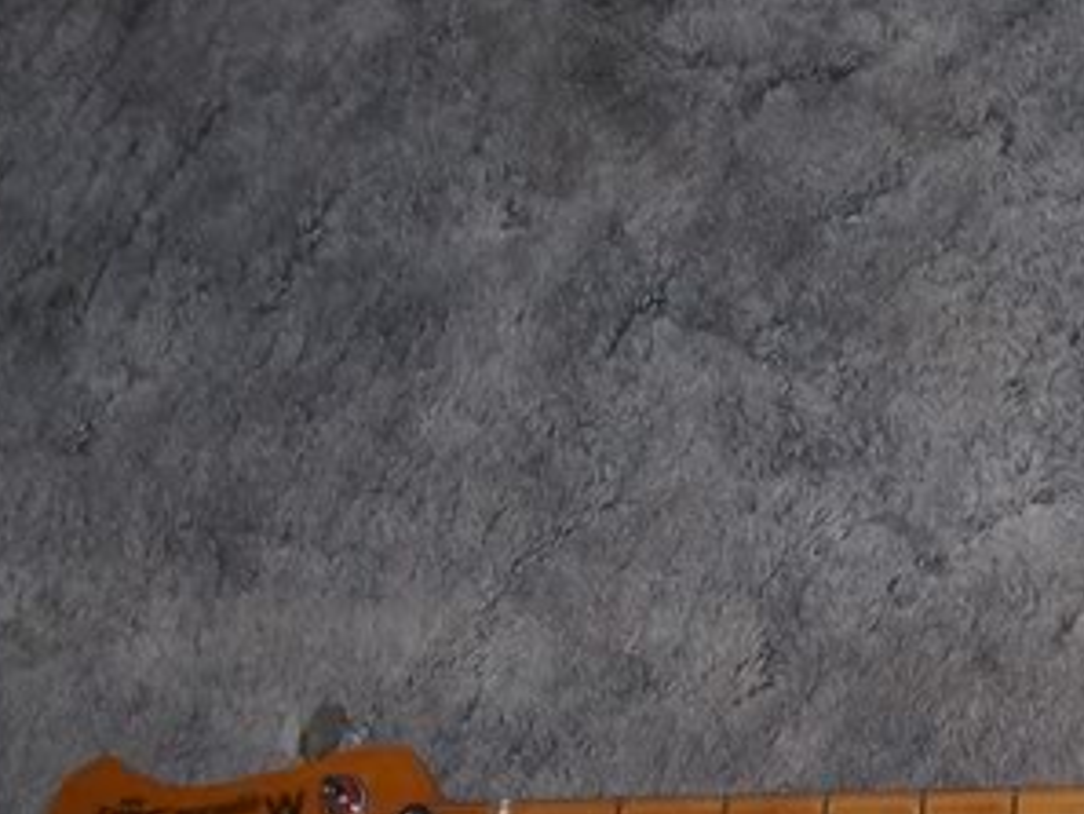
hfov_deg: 16.5
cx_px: 1405
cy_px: 993
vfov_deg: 12.8
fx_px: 3540
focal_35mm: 113
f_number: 3
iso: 80
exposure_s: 1/60
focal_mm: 7
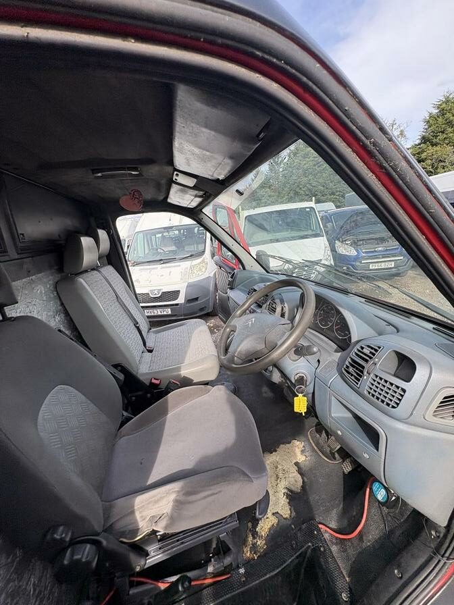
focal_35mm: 14
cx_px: 227
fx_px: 245
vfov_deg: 102.1
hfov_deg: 85.7
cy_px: 302
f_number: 2.2
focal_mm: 2.22
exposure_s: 1/423
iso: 40
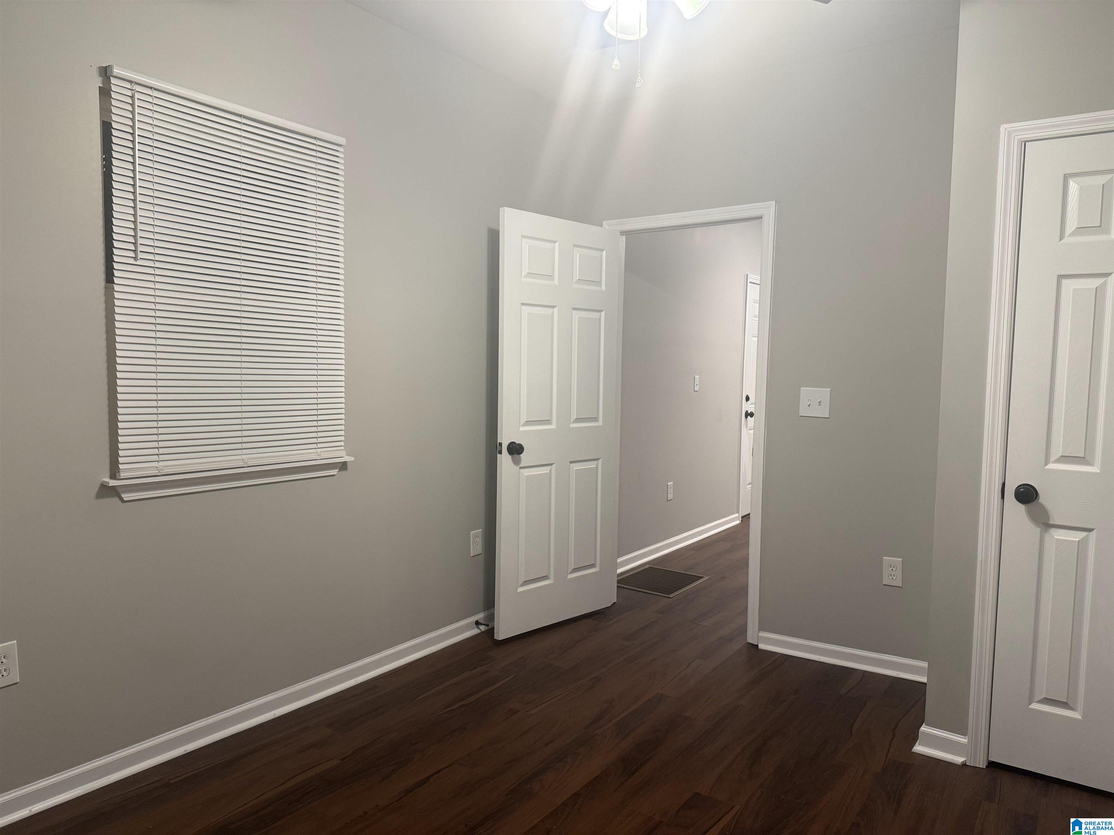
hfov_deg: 71.6
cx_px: 557
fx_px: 772
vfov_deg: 56.8
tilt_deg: -3.6
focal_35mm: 24
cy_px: 418
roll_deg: -0.5
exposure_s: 1/60.2
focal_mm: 6.76
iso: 200
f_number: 1.78
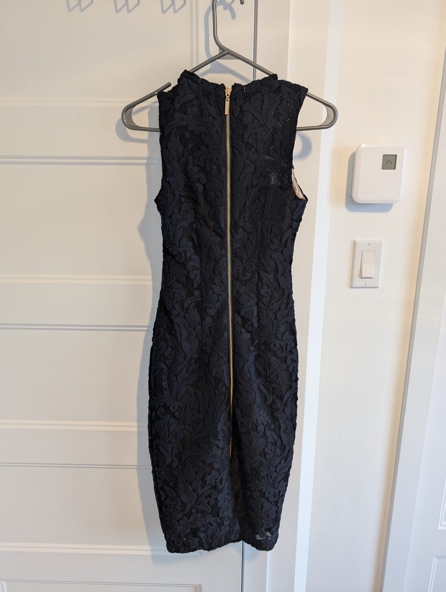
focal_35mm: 24
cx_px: 223
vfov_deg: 71.5
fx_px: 411
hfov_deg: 56.9
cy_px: 296
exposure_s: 1/24
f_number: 1.68
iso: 149
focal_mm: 6.9
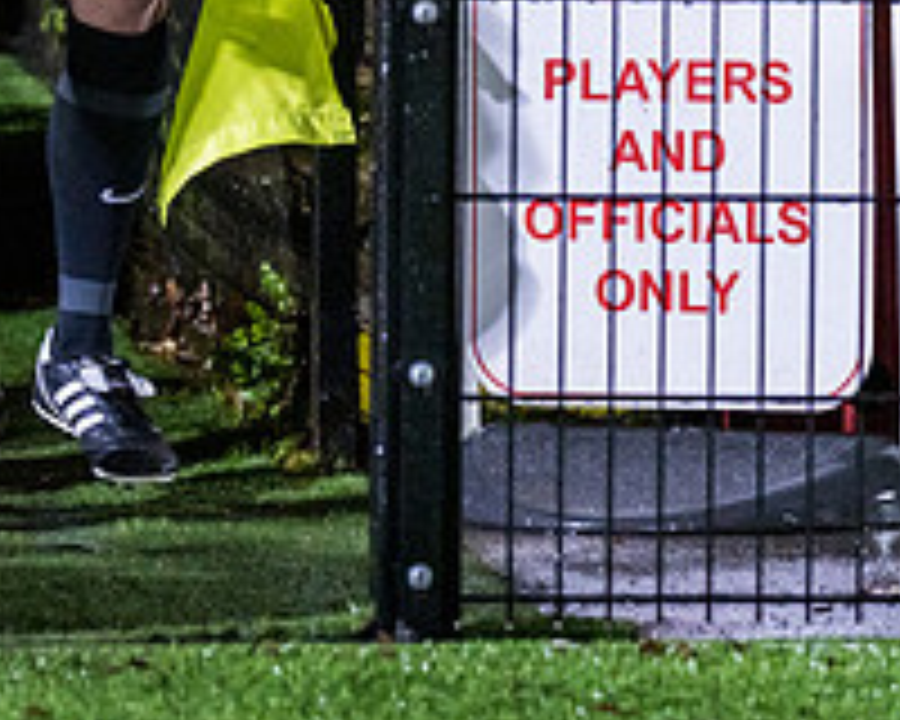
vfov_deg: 2.9
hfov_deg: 3.6
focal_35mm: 542
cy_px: -79
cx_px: -295
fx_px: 14437
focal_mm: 135
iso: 4000
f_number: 2.8
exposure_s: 1/250
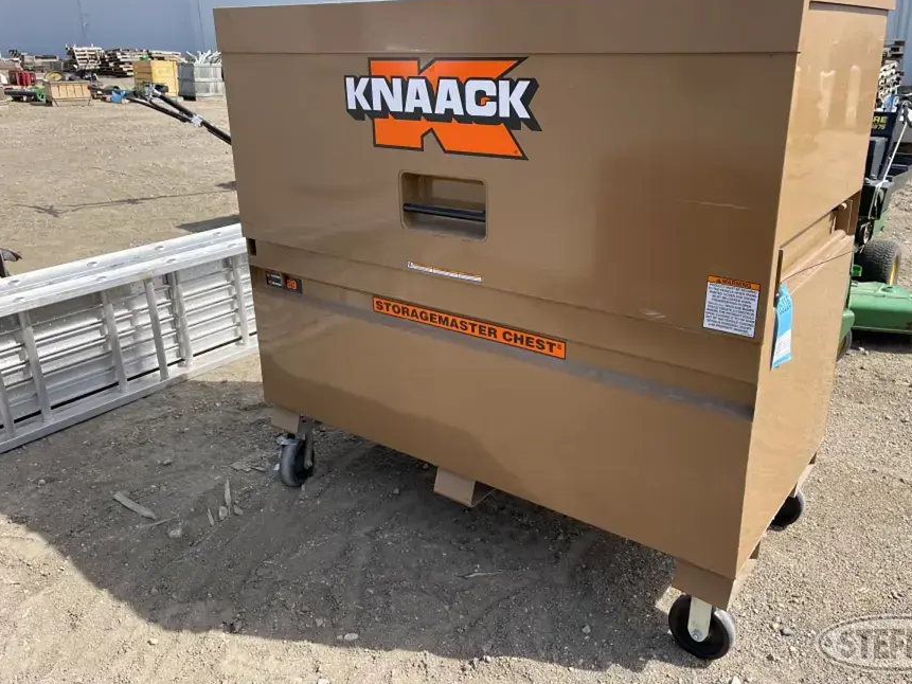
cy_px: 305
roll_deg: -0.4
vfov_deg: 48.2
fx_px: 764
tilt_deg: -14.7
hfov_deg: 61.6
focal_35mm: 29
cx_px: 494
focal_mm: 5.1
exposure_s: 1/2123
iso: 32
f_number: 1.6
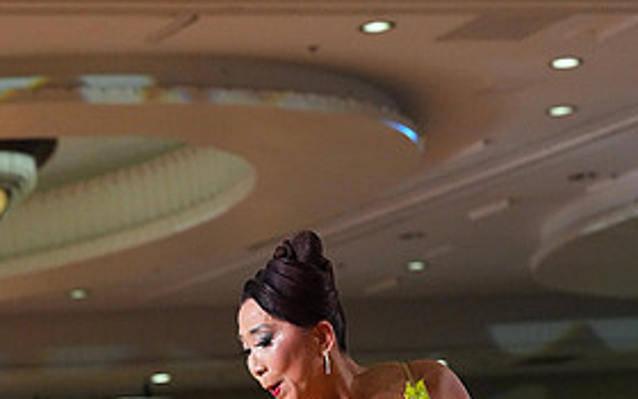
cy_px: 654
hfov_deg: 9.4
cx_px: 291
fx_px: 3860
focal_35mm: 222
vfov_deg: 5.8
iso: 8000
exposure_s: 1/400
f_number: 5.6
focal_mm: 105
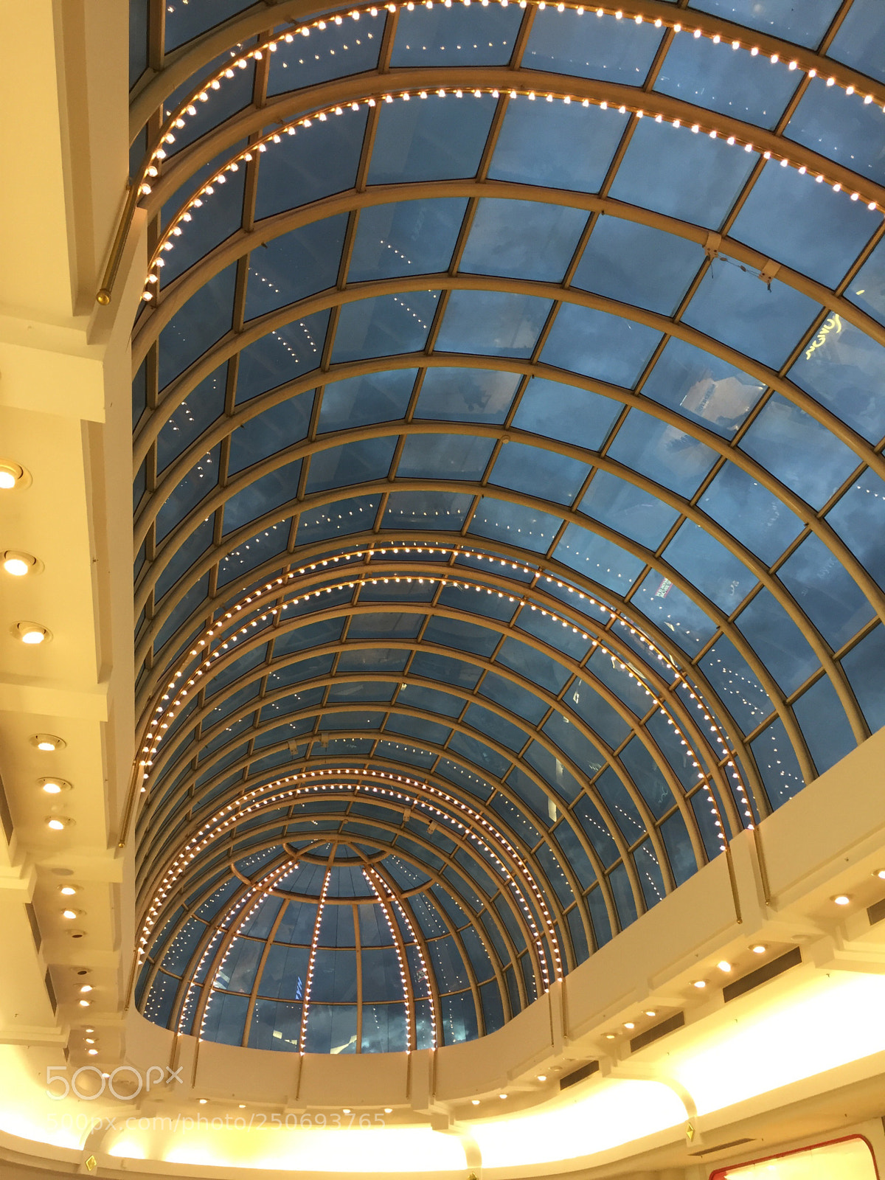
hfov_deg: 48.2
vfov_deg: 61.7
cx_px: 442
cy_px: 590
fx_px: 989
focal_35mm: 29
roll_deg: +0.3
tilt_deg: +35.1
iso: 80
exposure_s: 1/33
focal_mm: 4.15
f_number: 2.2
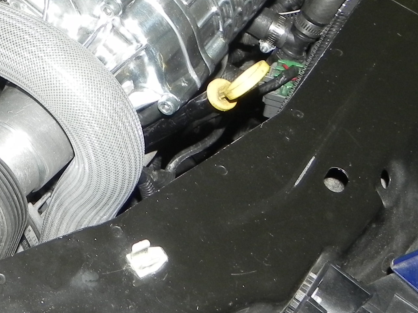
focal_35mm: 74
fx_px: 893
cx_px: -126
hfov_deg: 23.3
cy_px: -16
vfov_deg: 19.2
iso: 200
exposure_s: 1/30
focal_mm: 4.6
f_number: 5
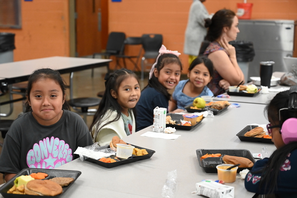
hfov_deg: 31.4
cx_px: 148
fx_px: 528
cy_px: 99
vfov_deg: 21.2
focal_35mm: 64
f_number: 4
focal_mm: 64
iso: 4500
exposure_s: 1/250
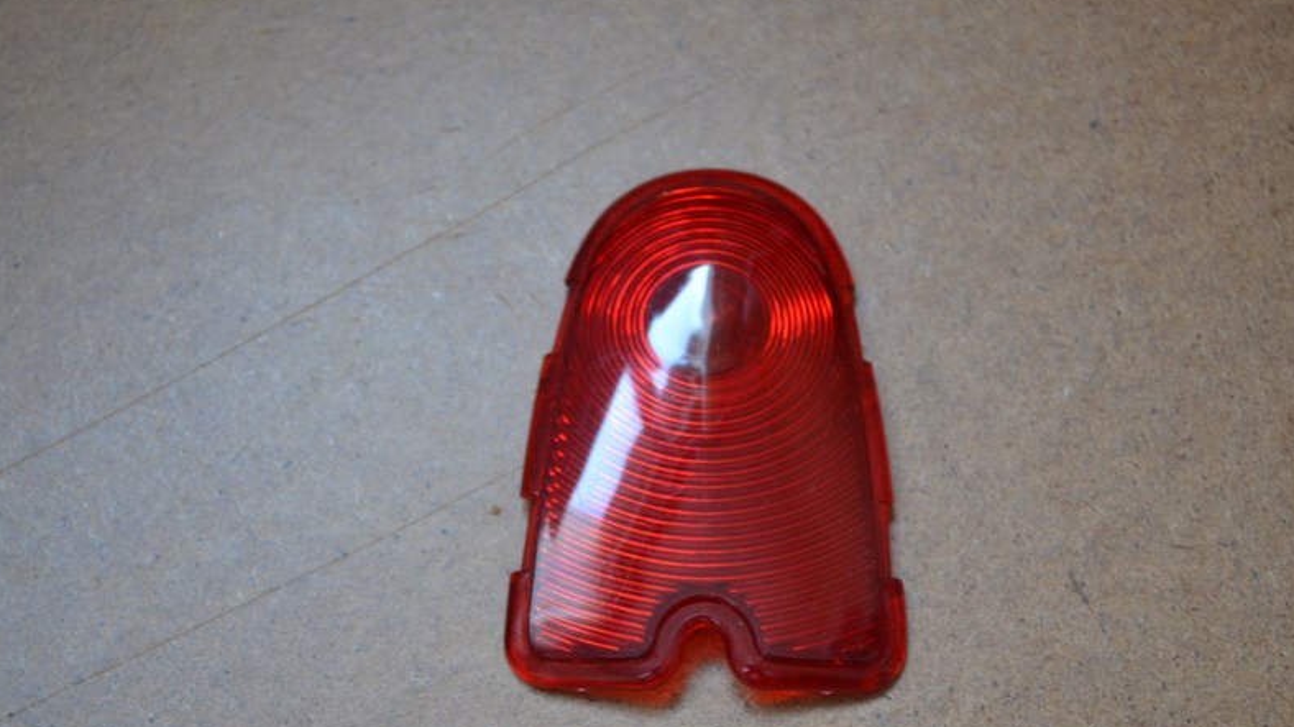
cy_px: 426
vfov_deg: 18.0
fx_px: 2299
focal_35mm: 67
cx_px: 642
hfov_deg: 31.4
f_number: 5.3
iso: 1100
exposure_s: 1/15
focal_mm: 42
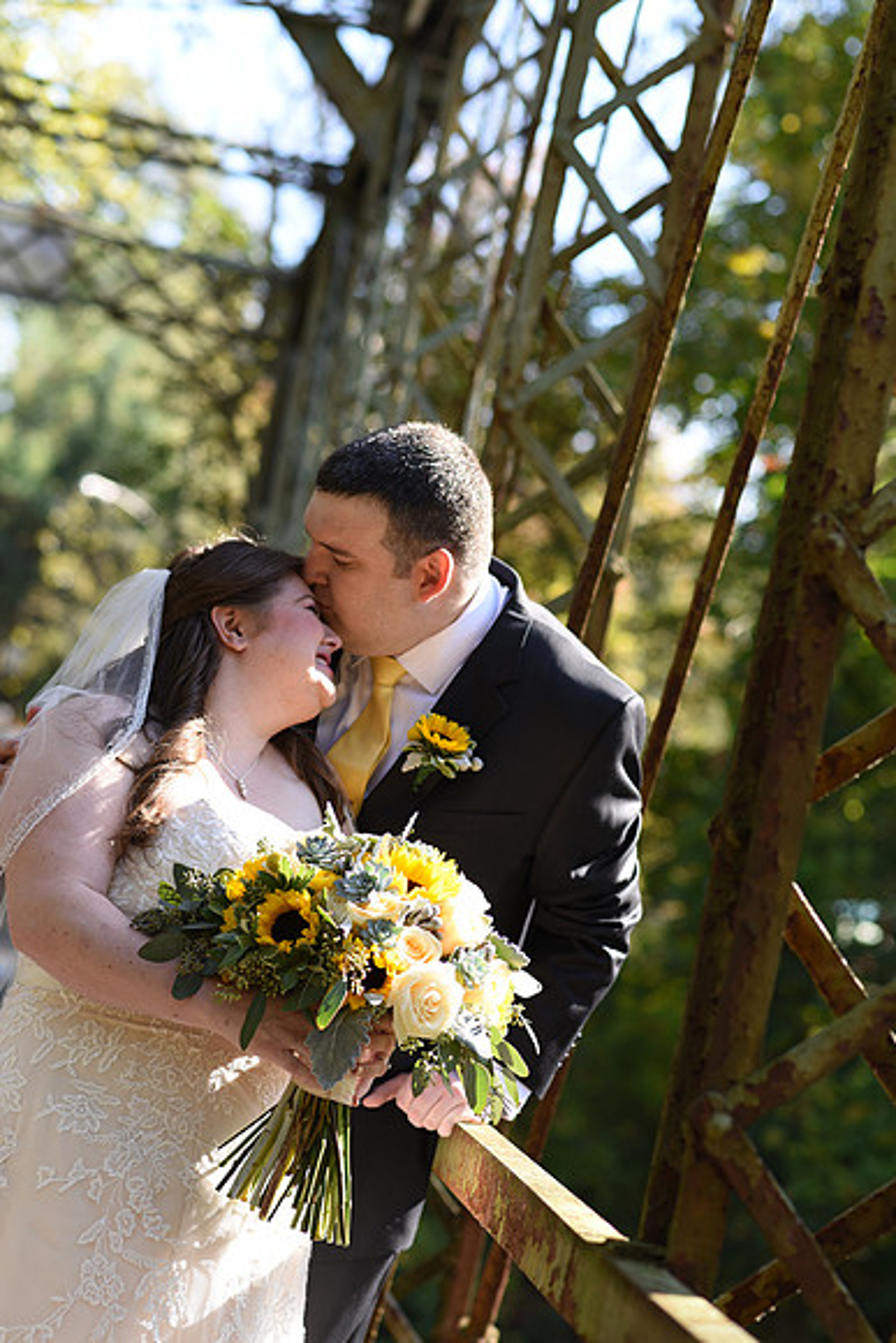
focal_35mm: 85
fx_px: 3171
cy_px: 672
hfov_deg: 16.1
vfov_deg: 23.9
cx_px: 448
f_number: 3.5
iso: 100
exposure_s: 1/200
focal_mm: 85
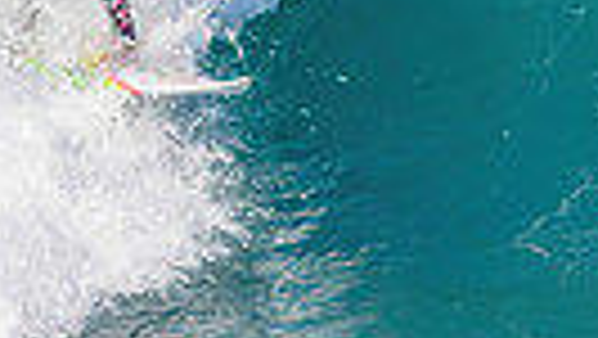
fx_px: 72540
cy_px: -187
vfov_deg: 0.3
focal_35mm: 4572
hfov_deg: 0.5
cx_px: 171
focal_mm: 1000
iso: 1000
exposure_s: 1/2500
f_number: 11
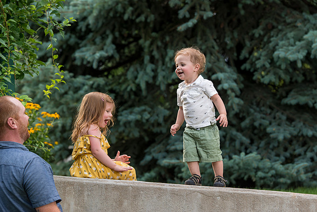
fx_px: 1022
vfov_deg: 11.8
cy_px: 106
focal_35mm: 116
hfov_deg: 17.6
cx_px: 158
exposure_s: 1/200
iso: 250
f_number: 5
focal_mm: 116
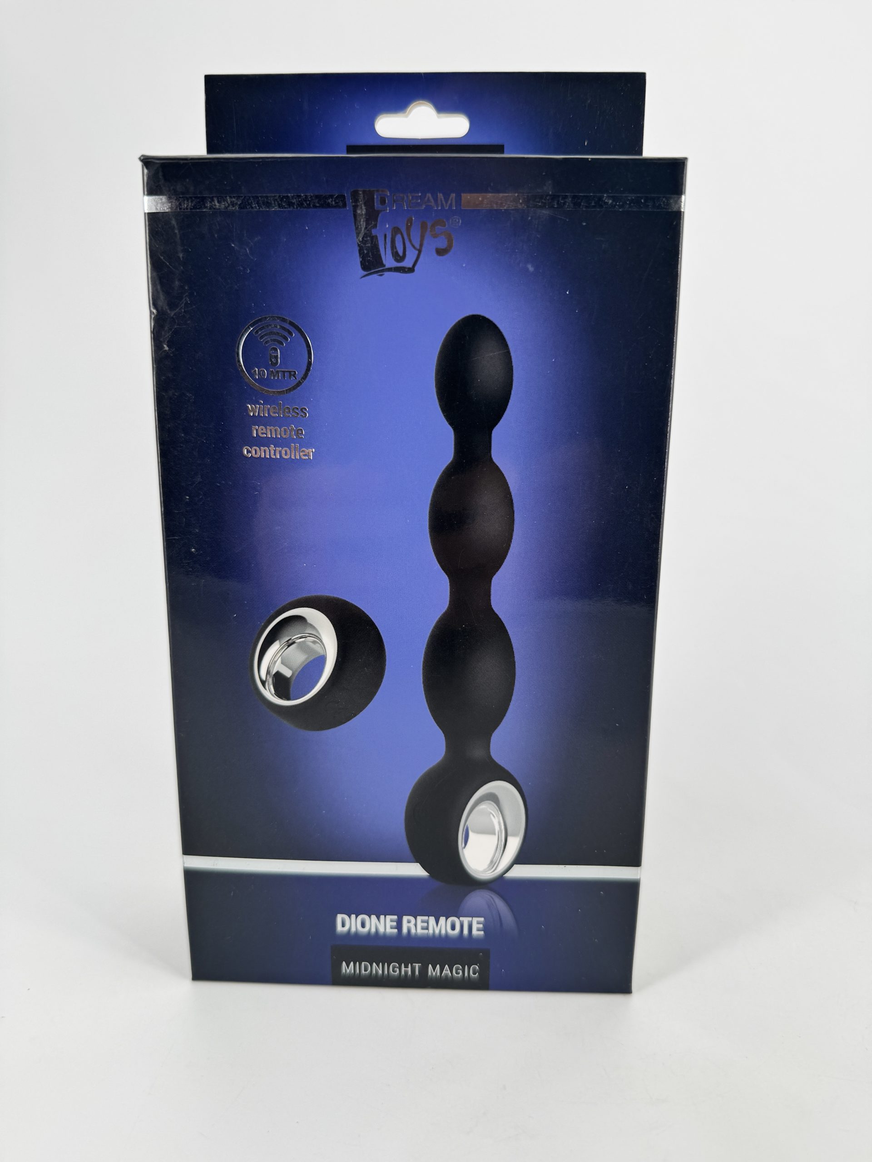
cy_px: 581
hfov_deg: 56.8
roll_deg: -0.4
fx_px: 806
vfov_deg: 71.6
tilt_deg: -11.5
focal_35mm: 24
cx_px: 436
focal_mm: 6.76
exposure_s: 1/572
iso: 80
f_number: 1.78
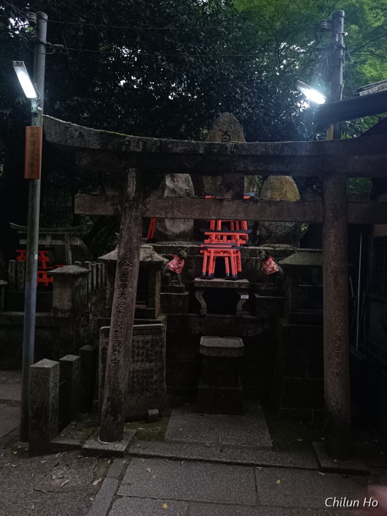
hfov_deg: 56.8
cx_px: 194
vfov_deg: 71.6
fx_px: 358
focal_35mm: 24
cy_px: 258
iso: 400
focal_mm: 6.14
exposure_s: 1/40
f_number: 1.65
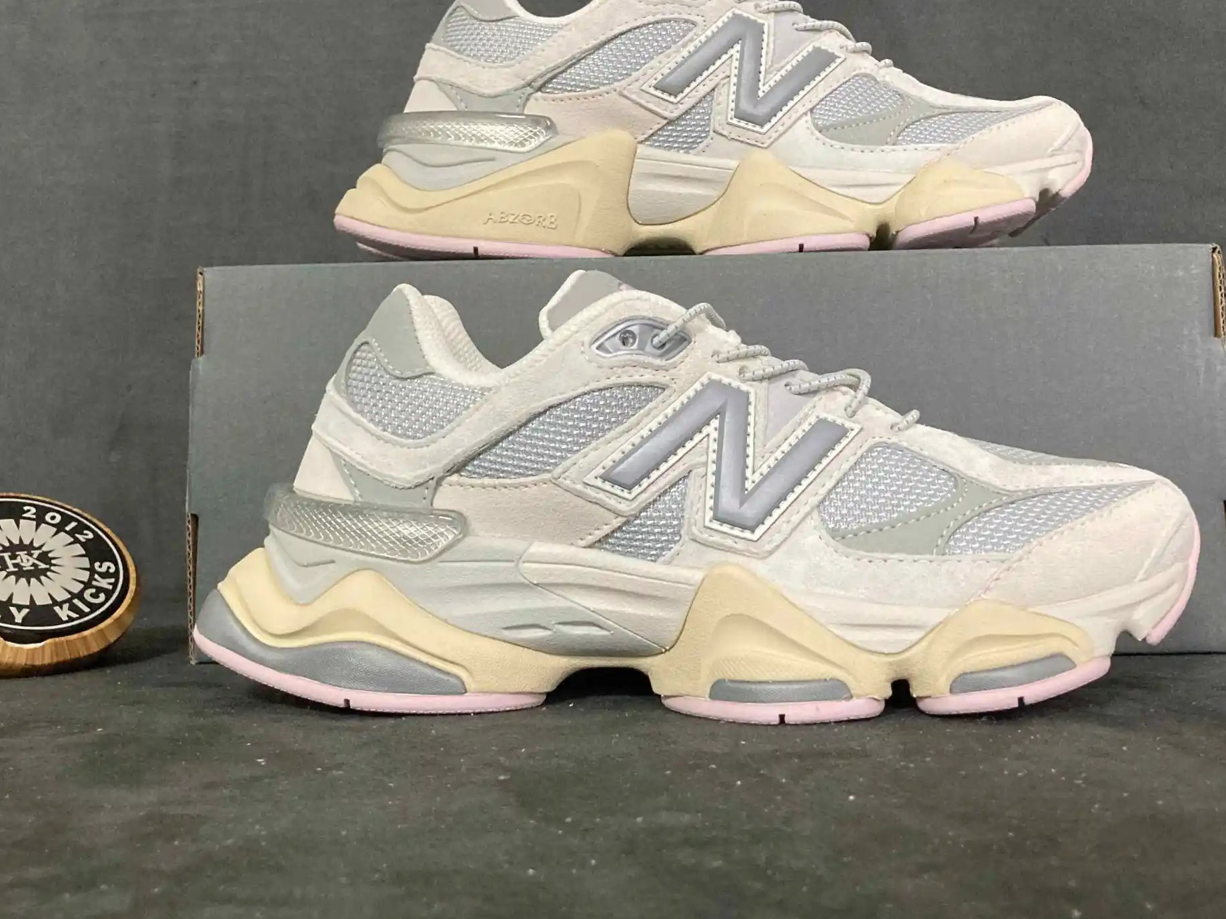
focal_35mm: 39
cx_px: 710
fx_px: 1381
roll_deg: -0.1
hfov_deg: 47.7
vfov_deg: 36.5
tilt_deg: +8.8
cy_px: 313
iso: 320
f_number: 1.8
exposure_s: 1/60
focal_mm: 3.99
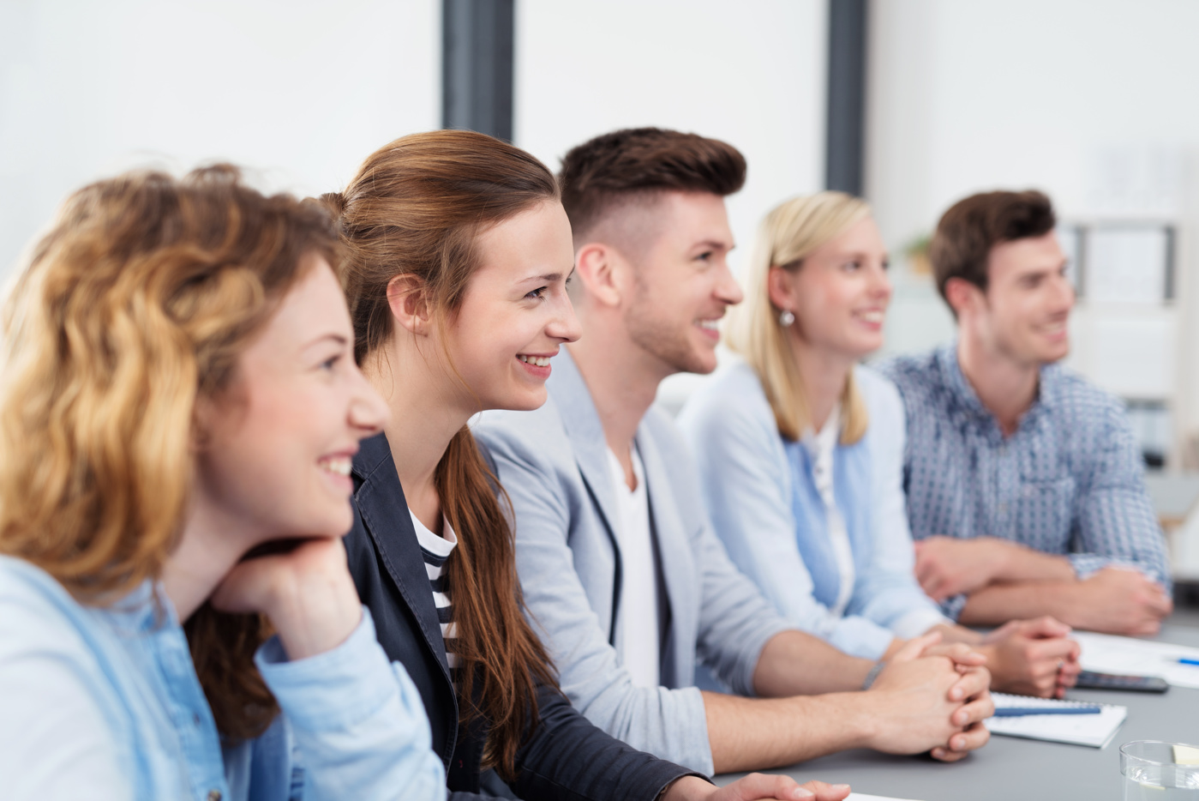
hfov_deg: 39.6
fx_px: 1666
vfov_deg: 27.0
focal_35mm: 50
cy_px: 400
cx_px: 600
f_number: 2.2
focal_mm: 50
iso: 100
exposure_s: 1/200
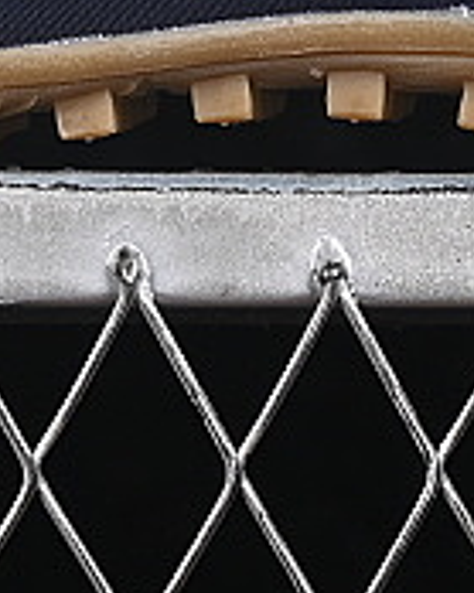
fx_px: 7652
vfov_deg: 4.4
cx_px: -44
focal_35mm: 436
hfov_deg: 3.5
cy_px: -596
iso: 160
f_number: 6.3
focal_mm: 50
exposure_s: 1/60
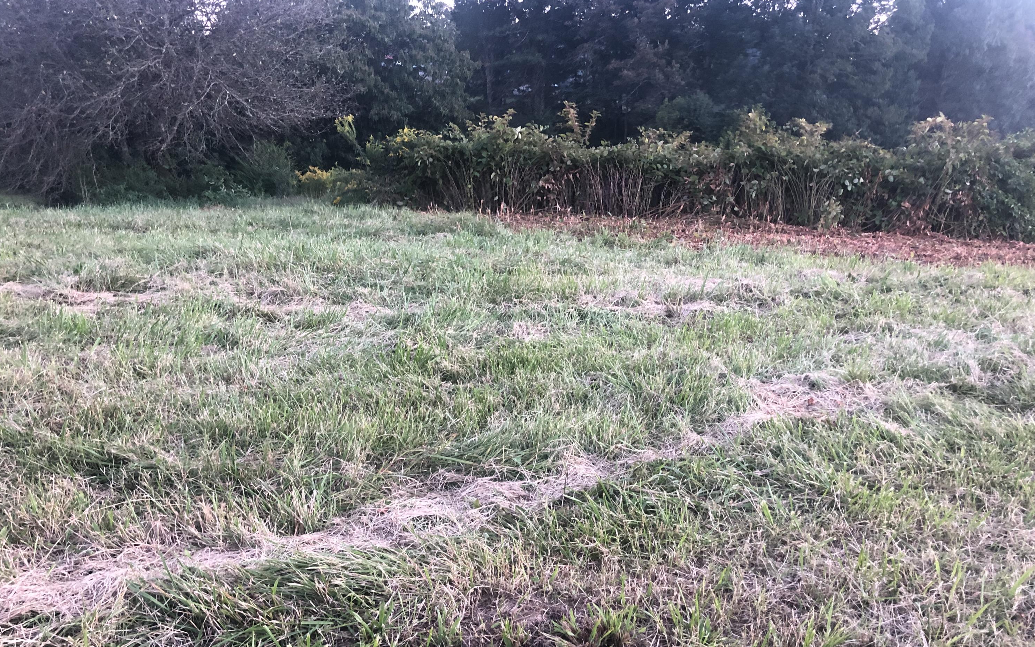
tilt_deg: -17.2
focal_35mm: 30
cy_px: 379
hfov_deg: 62.9
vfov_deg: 41.7
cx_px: 515
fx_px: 846
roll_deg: +1.5
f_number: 1.8
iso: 50
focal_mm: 3.99
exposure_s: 1/15
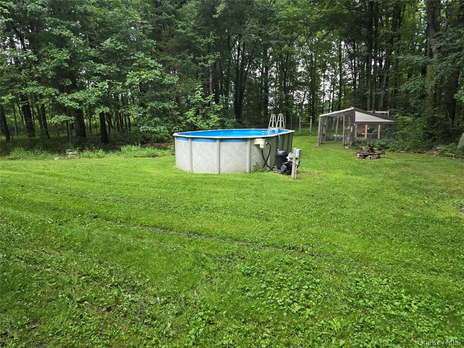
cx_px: 232
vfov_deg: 58.9
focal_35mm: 23
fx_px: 308
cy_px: 174
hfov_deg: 73.9
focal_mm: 6.3
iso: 250
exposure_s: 1/120
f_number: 1.7
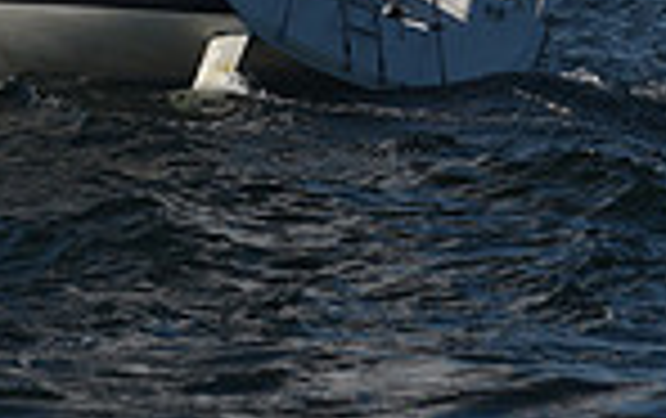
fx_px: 5072
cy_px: -854
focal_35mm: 279
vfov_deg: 4.5
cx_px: 52
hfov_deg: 7.5
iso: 250
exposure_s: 1/1600
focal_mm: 70
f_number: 6.3
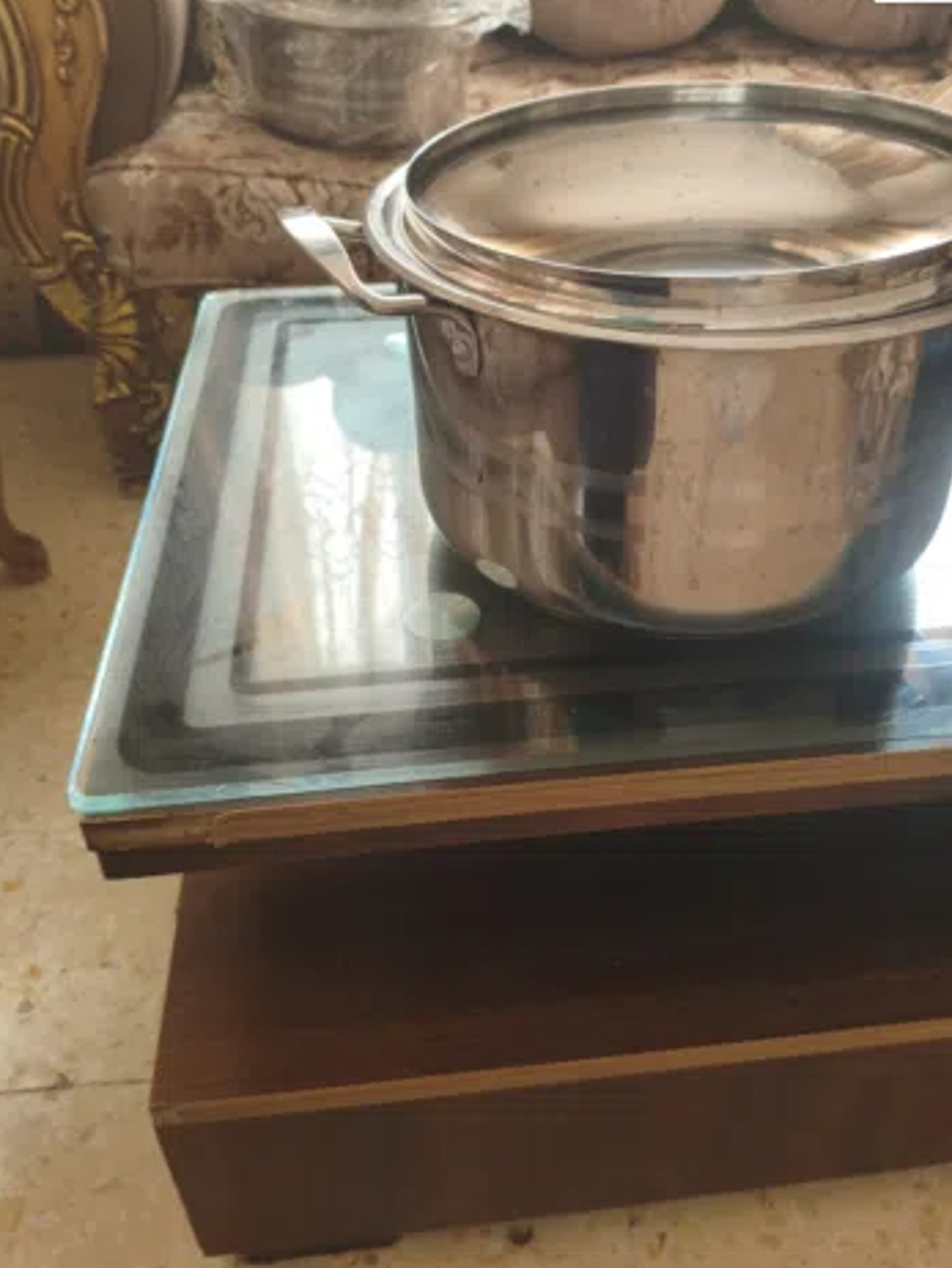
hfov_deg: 46.7
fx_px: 1099
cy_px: 624
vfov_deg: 59.9
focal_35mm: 30
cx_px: 535
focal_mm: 4.94
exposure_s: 1/50
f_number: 1.5
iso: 160
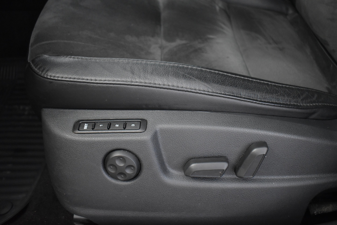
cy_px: 112
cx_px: 168
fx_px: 309
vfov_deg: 40.0
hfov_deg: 57.2
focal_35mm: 33
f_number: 3.8
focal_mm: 22
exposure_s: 1/15
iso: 3200
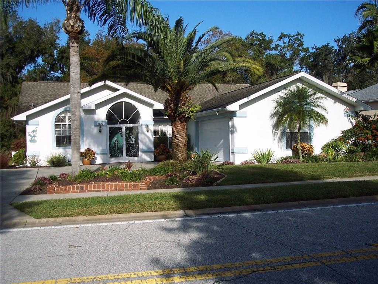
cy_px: 142
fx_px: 426
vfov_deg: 36.8
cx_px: 189
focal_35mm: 39
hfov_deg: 47.9
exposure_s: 1/750
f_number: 4
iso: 100
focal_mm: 8
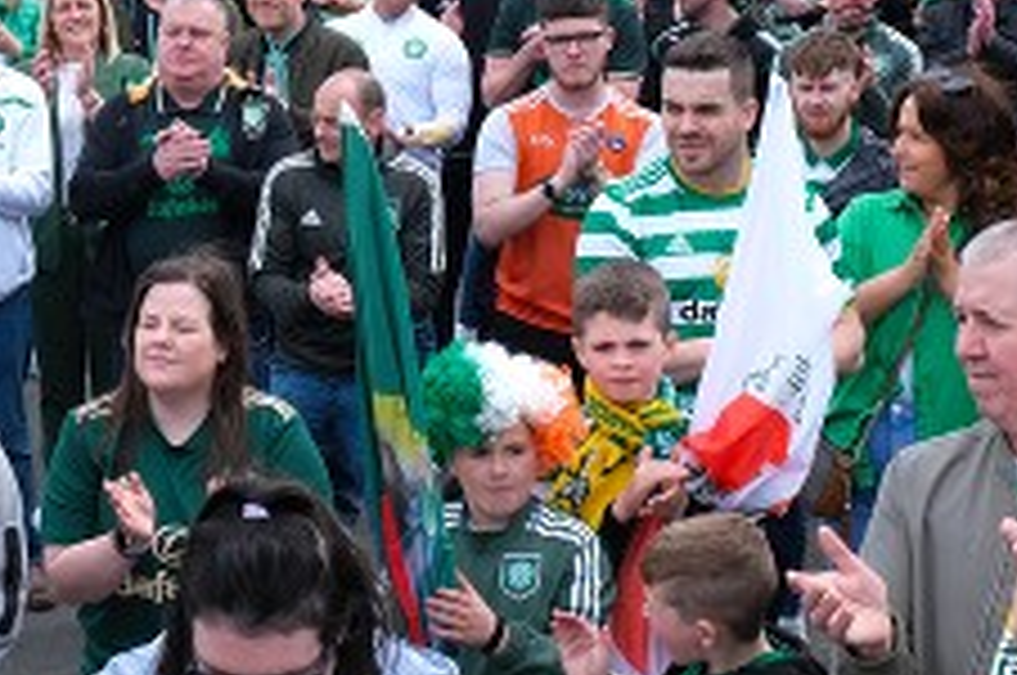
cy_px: 266
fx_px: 2849
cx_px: 302
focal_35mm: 101
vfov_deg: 13.5
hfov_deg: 20.1
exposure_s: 1/400
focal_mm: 25.4
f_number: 6.4
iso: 400
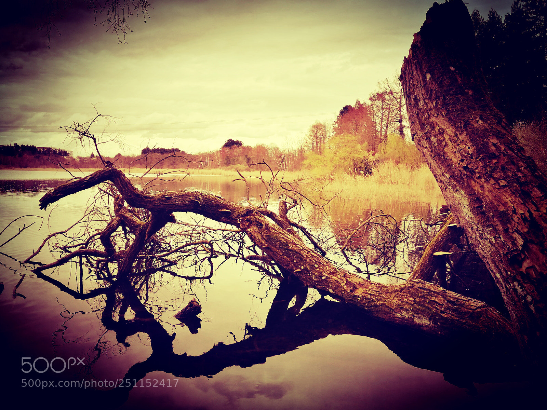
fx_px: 427
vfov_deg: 51.4
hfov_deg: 65.3
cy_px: 205
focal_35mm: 27
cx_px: 274
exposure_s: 1/542
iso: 50
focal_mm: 4.5
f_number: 2.2
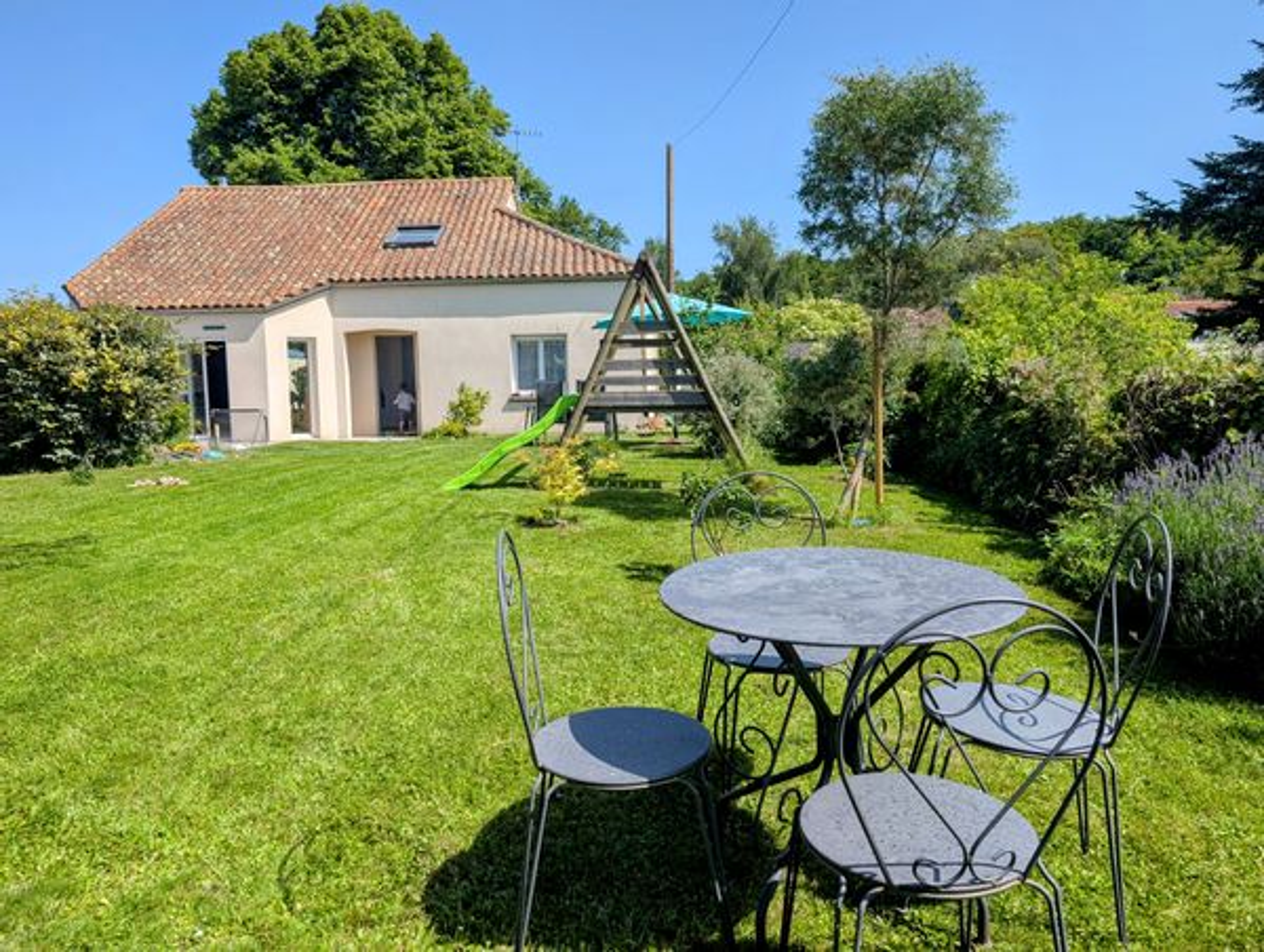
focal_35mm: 24
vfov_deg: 57.0
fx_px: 878
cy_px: 476
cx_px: 632
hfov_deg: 71.5
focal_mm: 6.9
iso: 19
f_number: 1.68
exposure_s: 1/1110
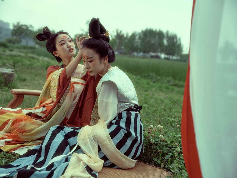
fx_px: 274
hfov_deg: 46.8
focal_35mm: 40
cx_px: 118
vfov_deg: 36.0
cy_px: 89
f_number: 3.5
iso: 400
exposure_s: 1/500
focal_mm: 50
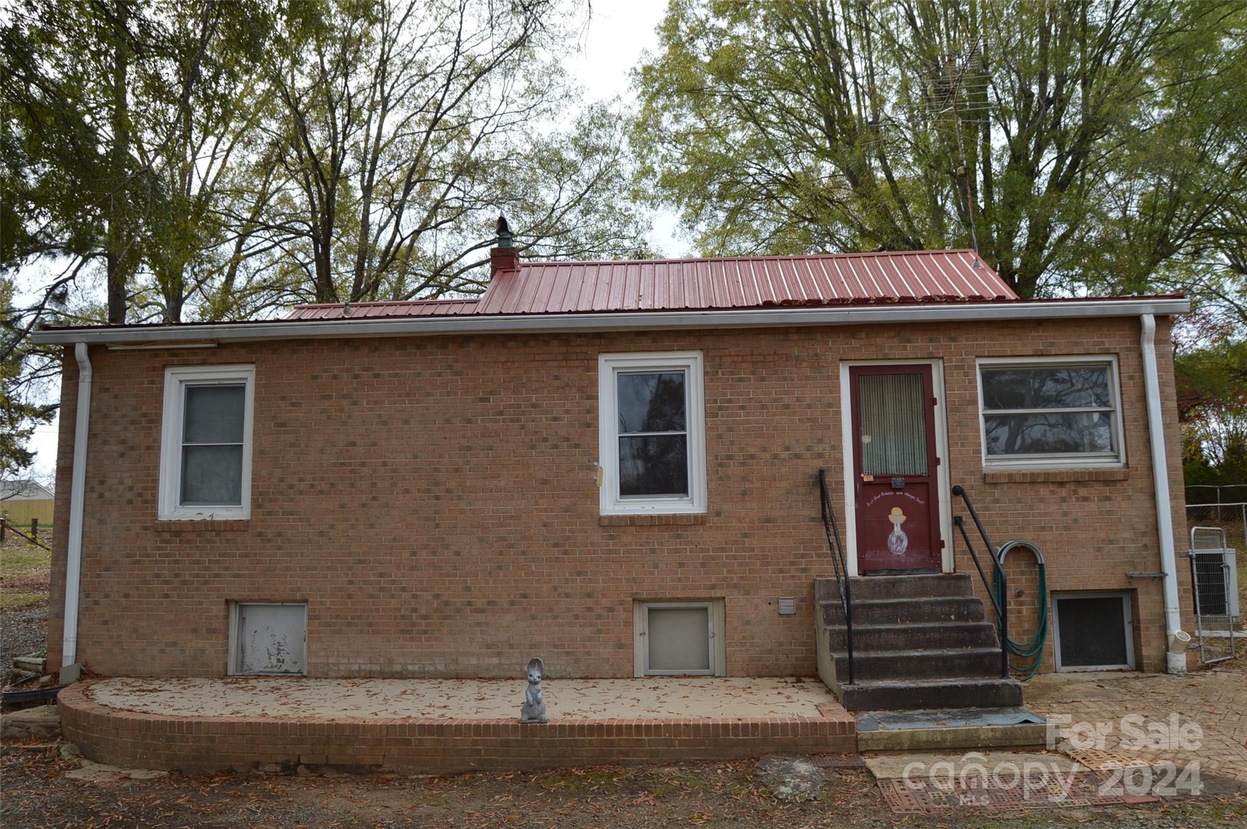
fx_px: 934
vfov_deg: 47.8
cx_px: 624
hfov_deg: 67.4
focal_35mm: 27
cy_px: 414
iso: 100
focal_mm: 18
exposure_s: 1/160
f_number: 7.1
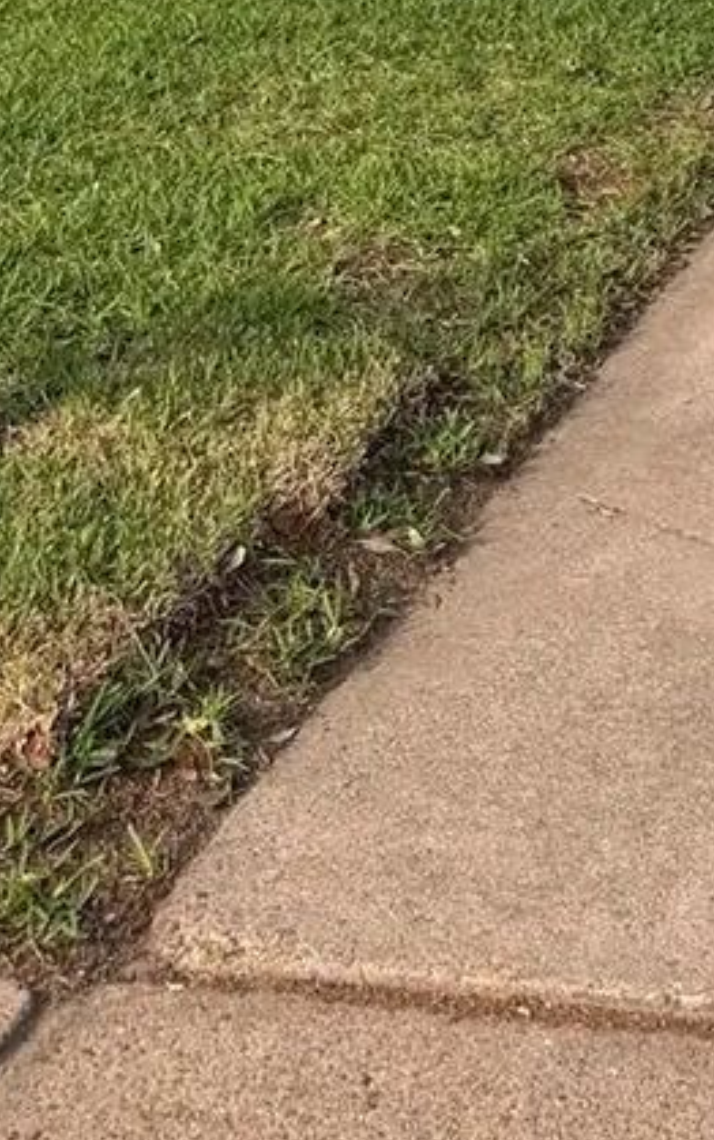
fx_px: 2579
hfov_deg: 14.9
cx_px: 978
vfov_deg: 21.5
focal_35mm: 83
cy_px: -490
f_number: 1.78
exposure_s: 1/1949
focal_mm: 6.76
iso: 80
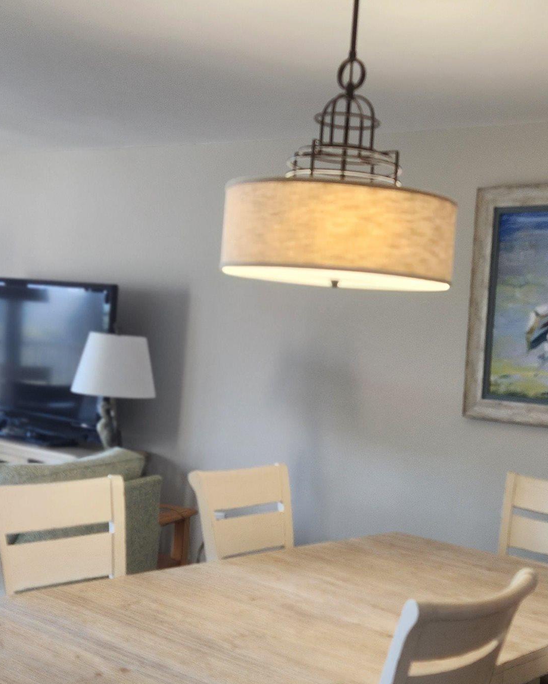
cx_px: 355
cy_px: 395
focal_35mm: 51
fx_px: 1034
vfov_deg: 36.6
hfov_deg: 29.5
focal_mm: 5.4
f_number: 1.8
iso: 100
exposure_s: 1/120
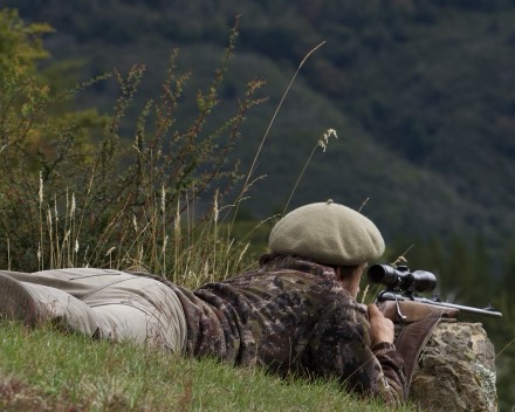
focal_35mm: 337
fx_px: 5136
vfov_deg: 4.6
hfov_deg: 5.7
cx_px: 508
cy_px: 243
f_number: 6.3
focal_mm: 117
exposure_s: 1/2000
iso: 800
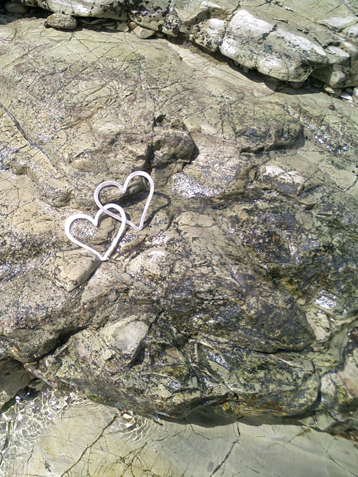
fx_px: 648
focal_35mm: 47
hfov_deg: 30.5
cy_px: 238
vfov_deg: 40.4
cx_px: 104
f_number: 4.2
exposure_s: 1/640
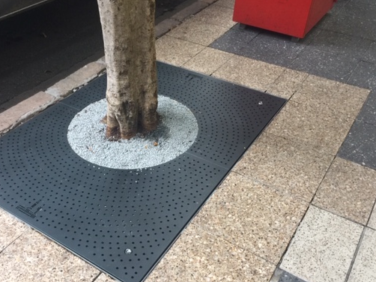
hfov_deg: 50.1
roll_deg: -2.2
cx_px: 172
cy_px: 154
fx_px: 402
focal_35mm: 37
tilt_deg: -39.8
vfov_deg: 38.6
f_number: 2.2
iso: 64
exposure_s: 1/33
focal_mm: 4.15
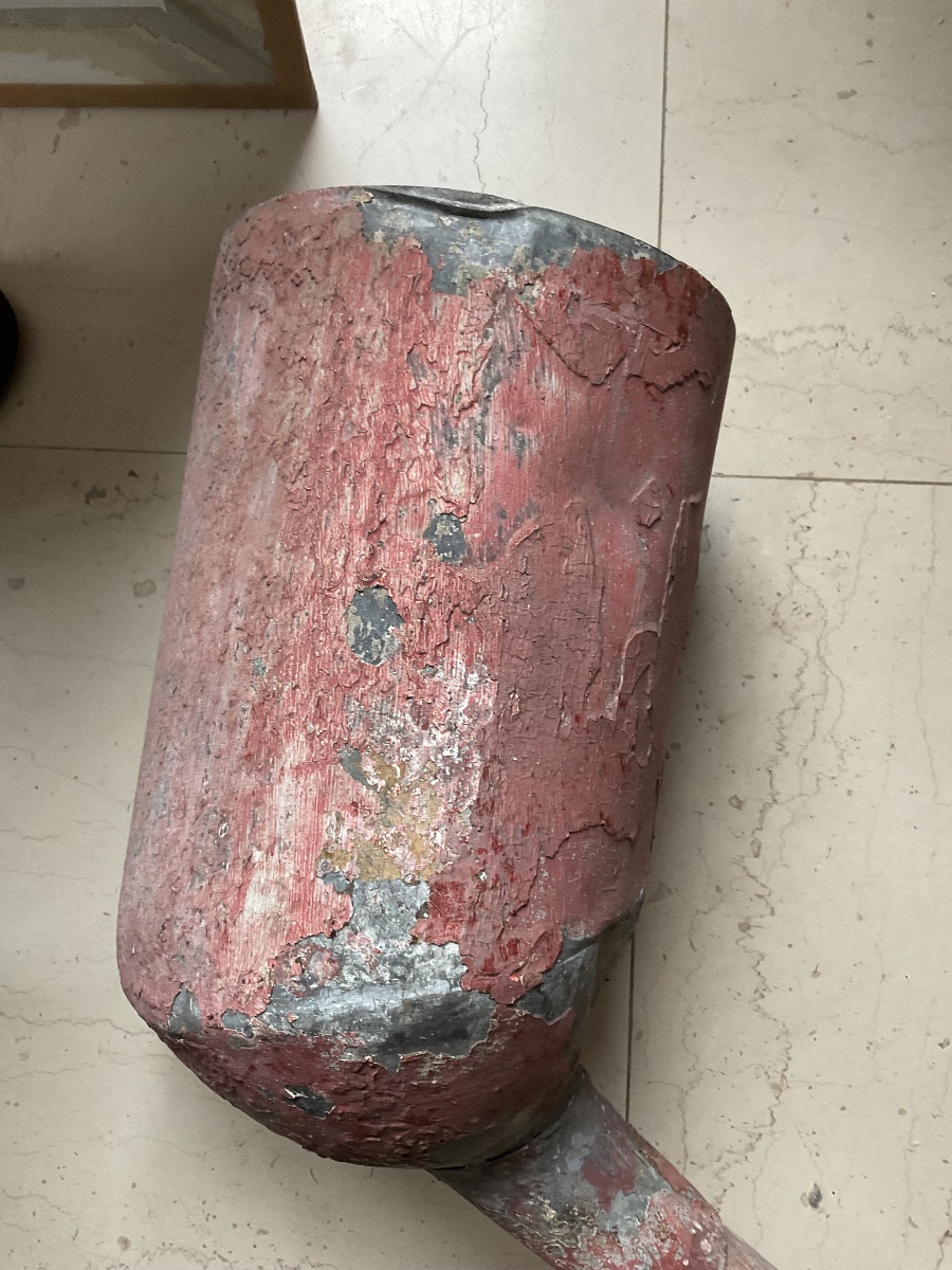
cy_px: 635
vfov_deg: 61.7
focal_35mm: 29
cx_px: 476
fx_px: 1063
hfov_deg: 48.2
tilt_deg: -89.0
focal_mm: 3
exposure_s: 1/50
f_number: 1.8
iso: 125
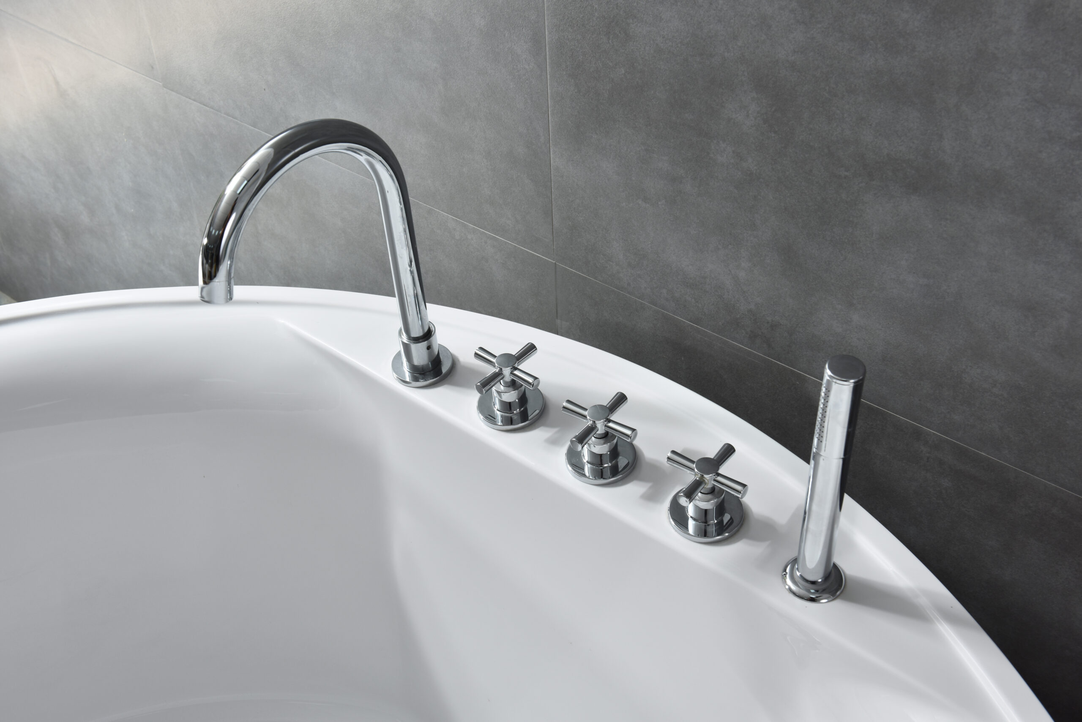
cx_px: 541
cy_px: 361
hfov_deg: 44.5
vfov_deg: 30.5
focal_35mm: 44
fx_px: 1323
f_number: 13
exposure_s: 1/100
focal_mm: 44
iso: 200
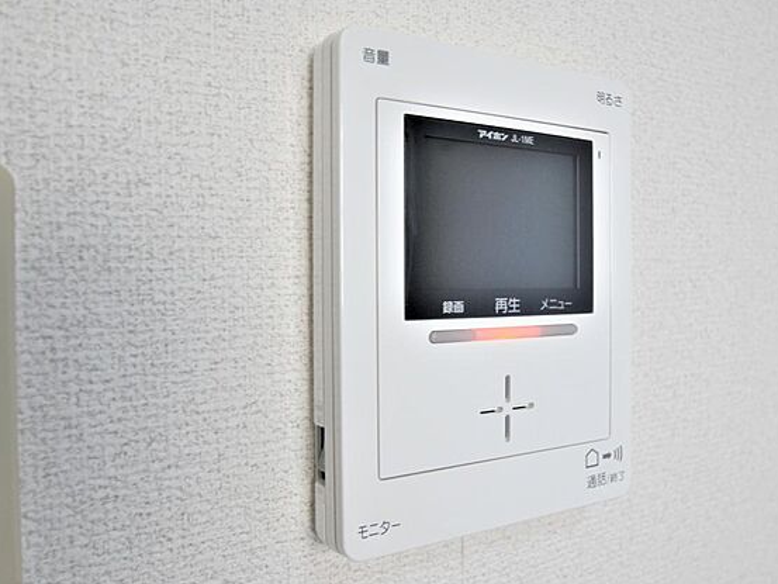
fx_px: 674
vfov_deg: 46.8
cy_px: 289
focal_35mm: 30
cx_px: 449
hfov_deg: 59.7
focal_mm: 18
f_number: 4
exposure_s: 1/30
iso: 125
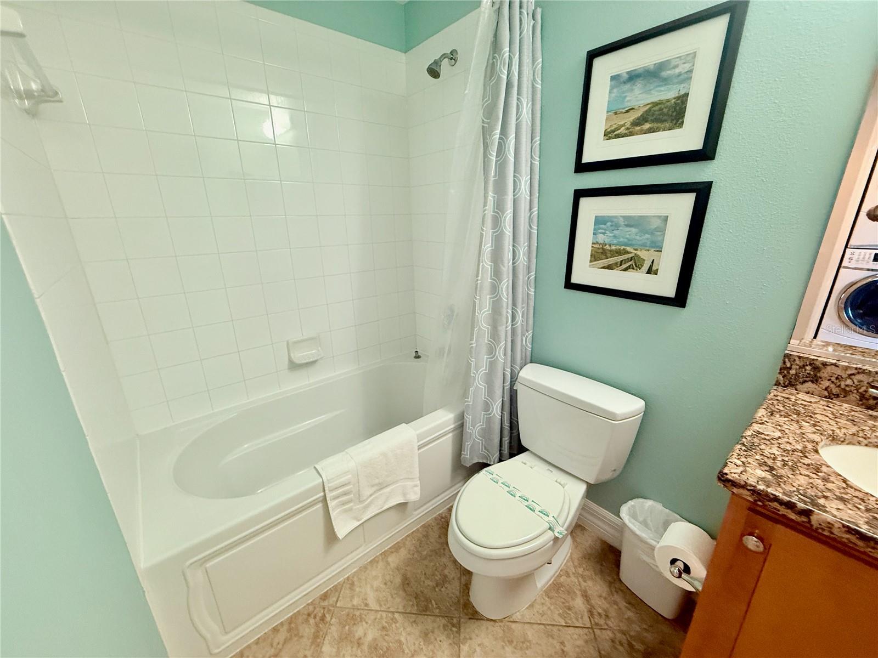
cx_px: 439
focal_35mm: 14
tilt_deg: -17.6
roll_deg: +1.5
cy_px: 329
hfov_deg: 102.1
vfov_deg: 85.7
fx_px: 355
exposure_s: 1/60
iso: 400
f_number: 2.2
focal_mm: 2.22
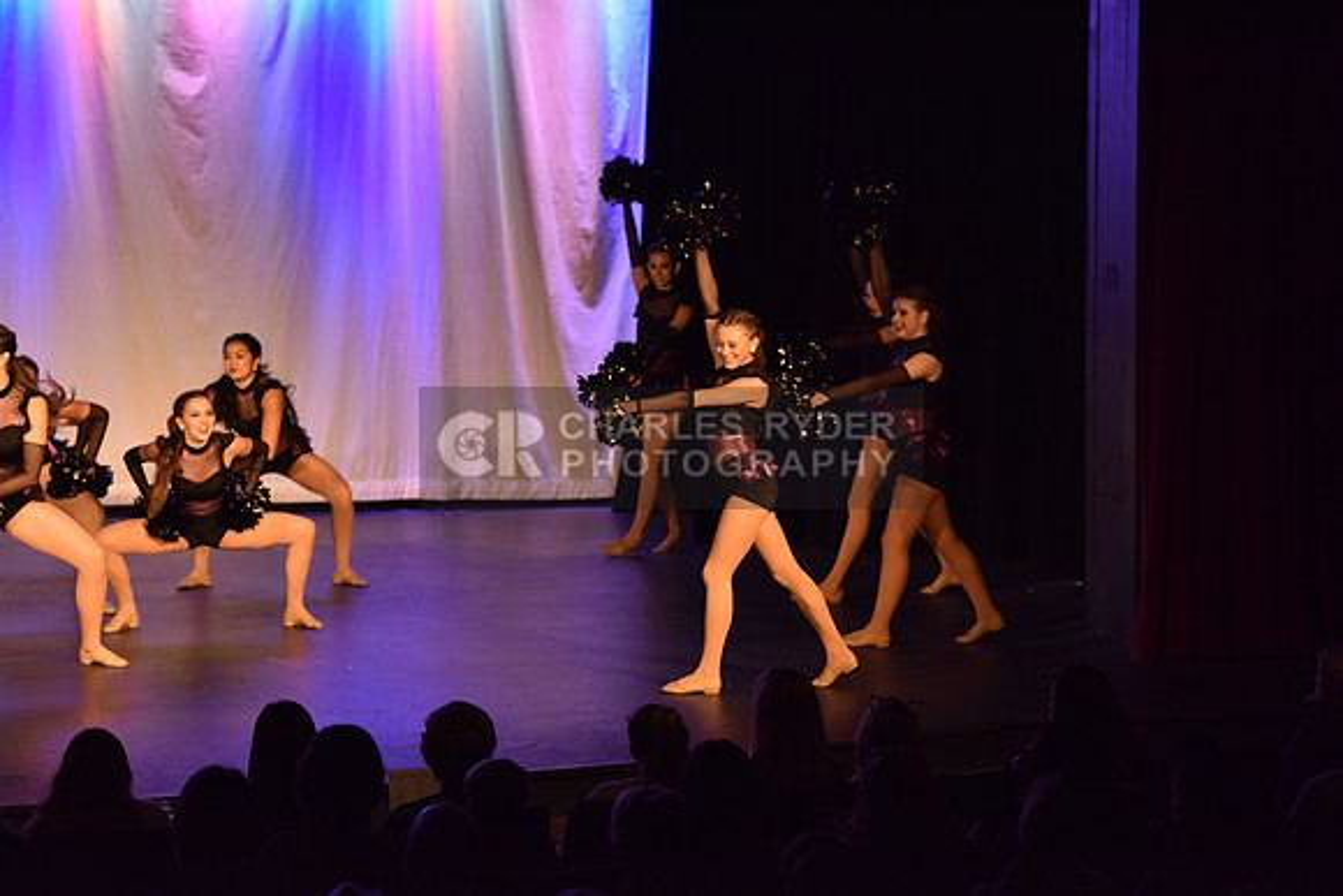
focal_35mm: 110
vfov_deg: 12.5
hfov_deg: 18.6
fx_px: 4104
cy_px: 448
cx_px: 672
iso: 2000
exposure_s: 1/320
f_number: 4
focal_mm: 110
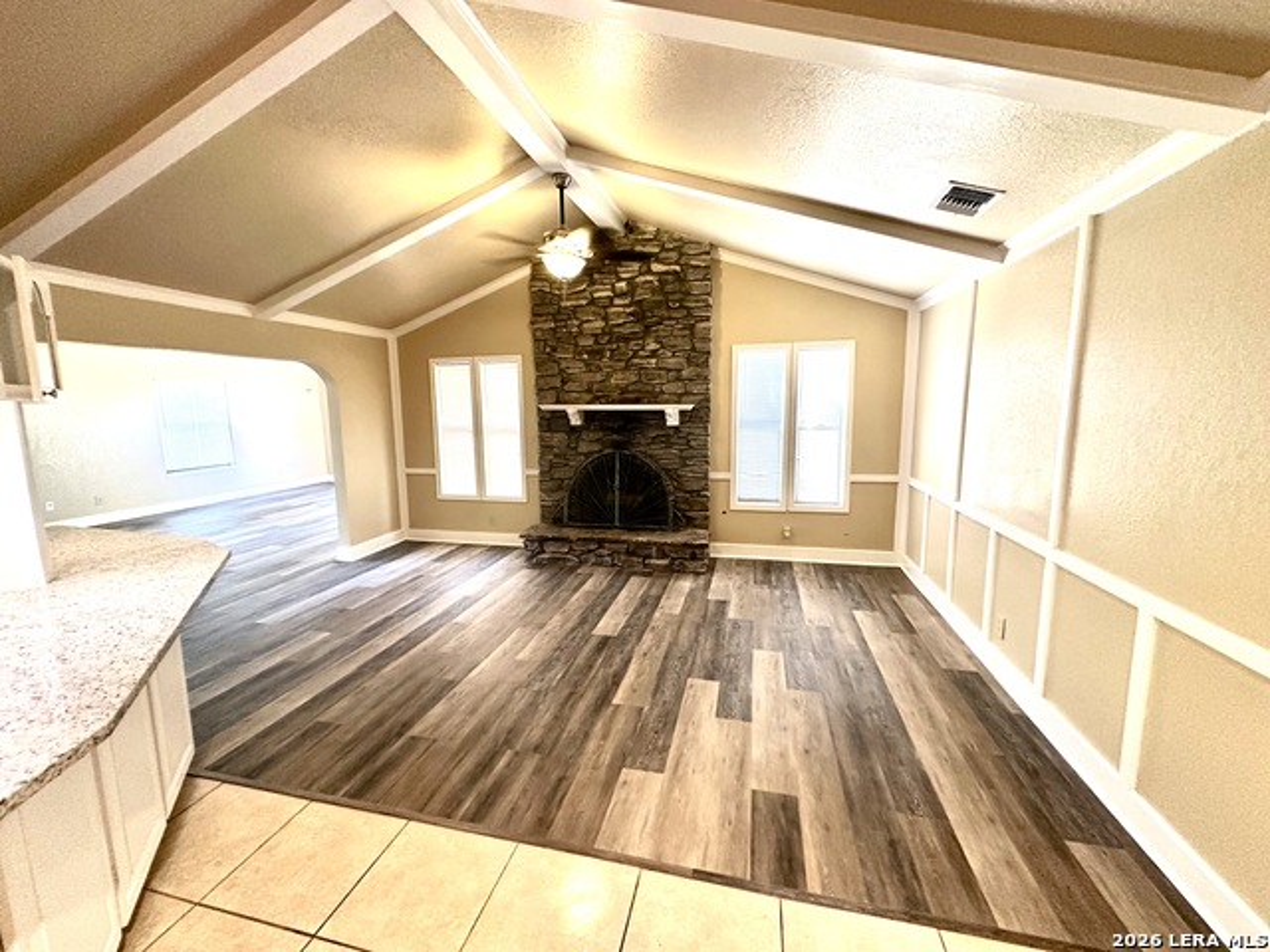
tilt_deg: -8.0
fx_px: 514
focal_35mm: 14
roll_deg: +1.1
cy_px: 476
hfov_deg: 102.1
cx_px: 635
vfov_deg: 85.7
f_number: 2.2
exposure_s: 1/60
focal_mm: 2.22
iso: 400
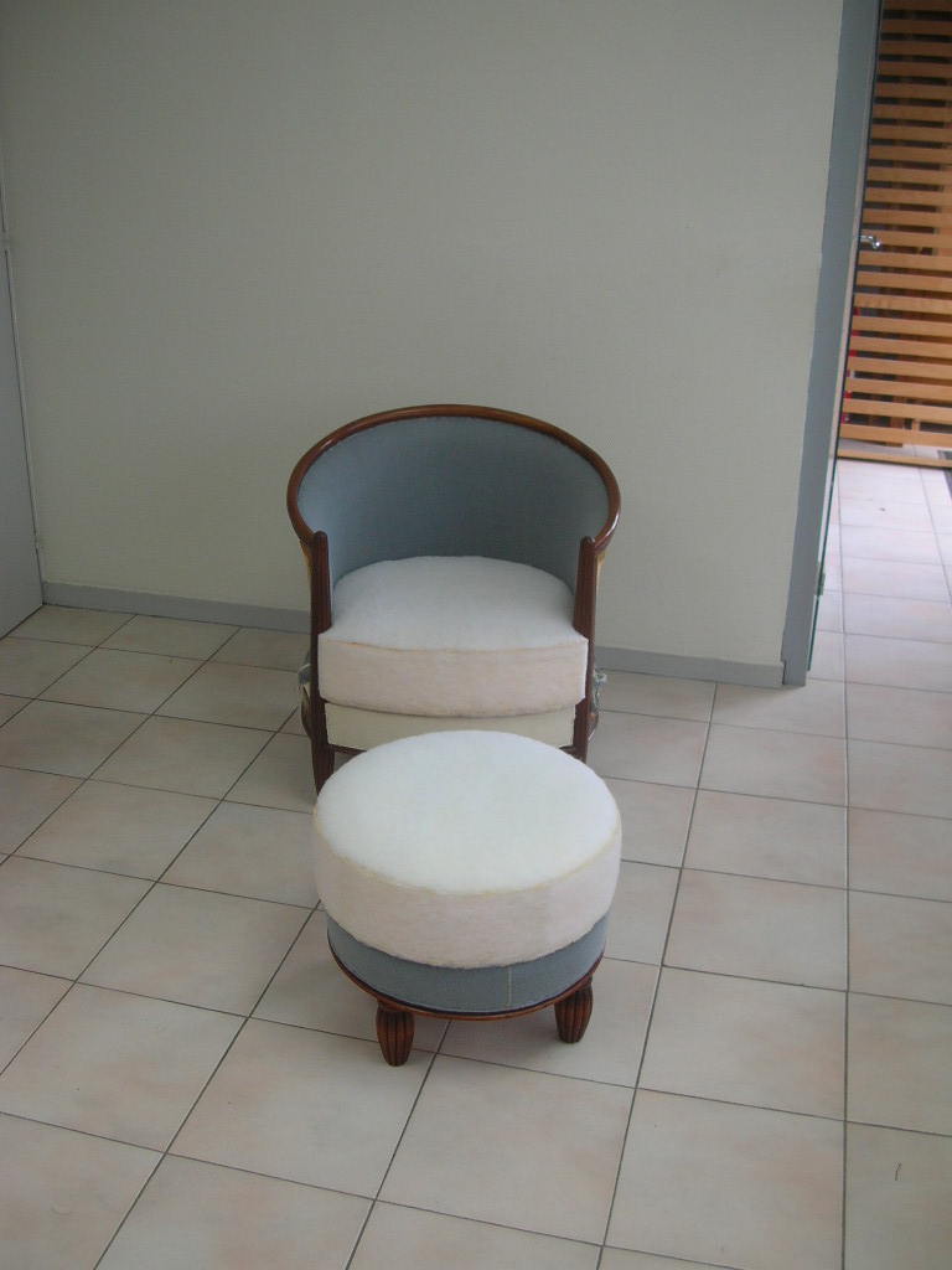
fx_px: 1283
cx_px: 476
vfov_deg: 52.6
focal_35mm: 35
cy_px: 635
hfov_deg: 40.7
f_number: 2.8
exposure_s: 1/32
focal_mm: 5.8
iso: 50
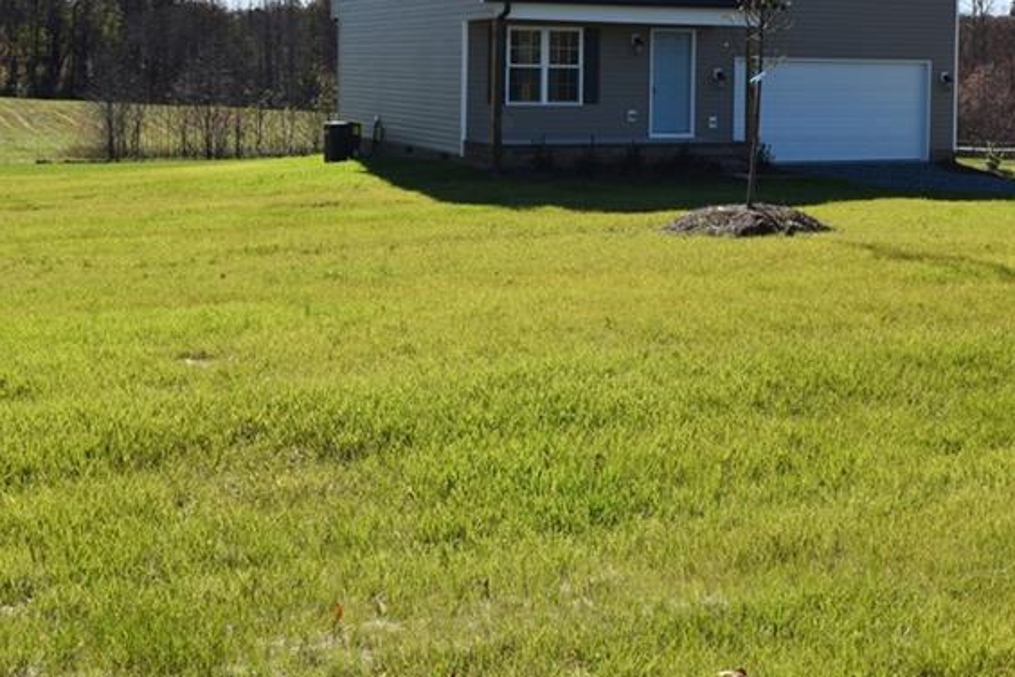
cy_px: 94
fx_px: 1381
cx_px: 488
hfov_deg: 40.3
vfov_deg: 26.8
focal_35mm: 49
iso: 100
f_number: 10
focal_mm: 18
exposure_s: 1/200
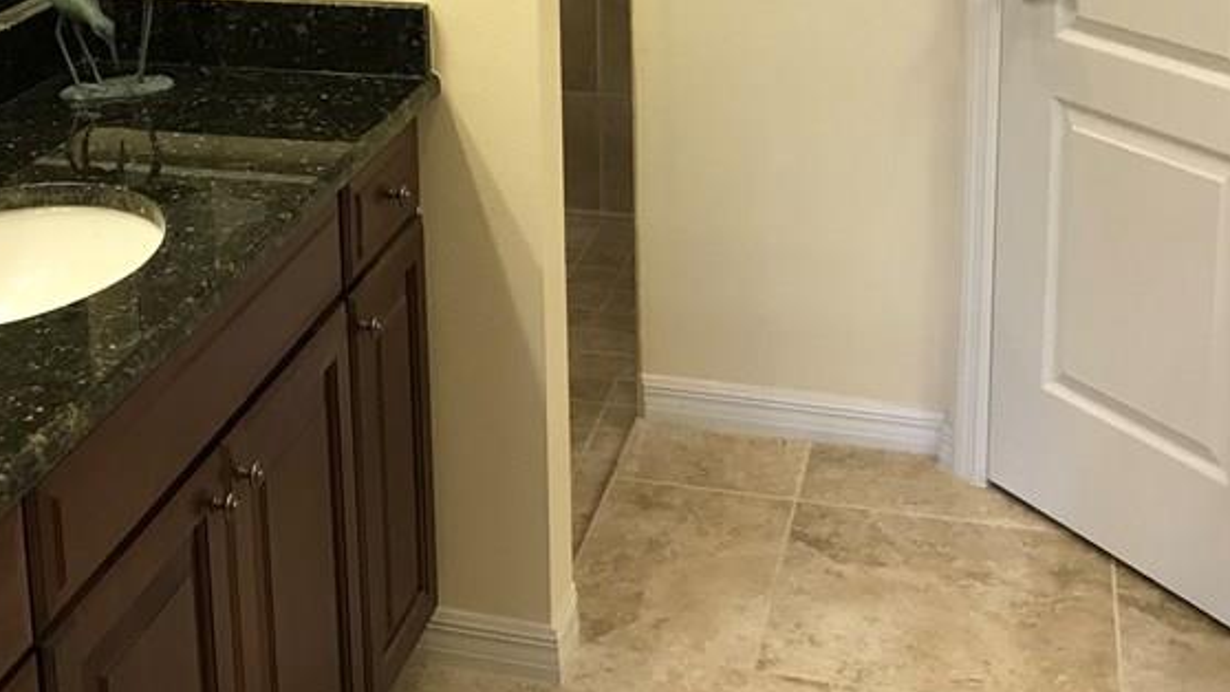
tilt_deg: -11.0
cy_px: -40
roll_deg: +1.9
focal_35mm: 56
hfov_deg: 36.9
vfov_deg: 20.6
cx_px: 423
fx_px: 1827
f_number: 1.8
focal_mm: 3.99
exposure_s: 1/30
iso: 32
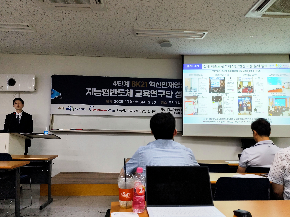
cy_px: 108
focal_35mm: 28
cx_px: 145
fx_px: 235
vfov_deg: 49.7
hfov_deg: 63.4
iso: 250
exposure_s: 1/120
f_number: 1.65
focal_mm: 6.19
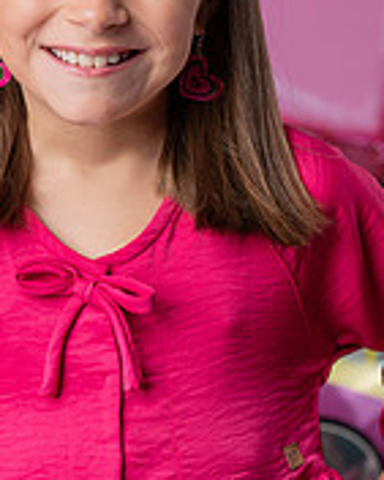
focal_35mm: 120
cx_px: 120
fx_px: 1703
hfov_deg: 12.8
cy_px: 292
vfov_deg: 16.0
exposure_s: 1/100
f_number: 4.5
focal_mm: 50
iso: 100
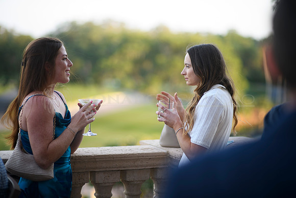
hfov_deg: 23.9
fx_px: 699
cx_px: 148
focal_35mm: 85
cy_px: 99
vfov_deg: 16.1
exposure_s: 1/125
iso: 40
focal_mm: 85
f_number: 1.4
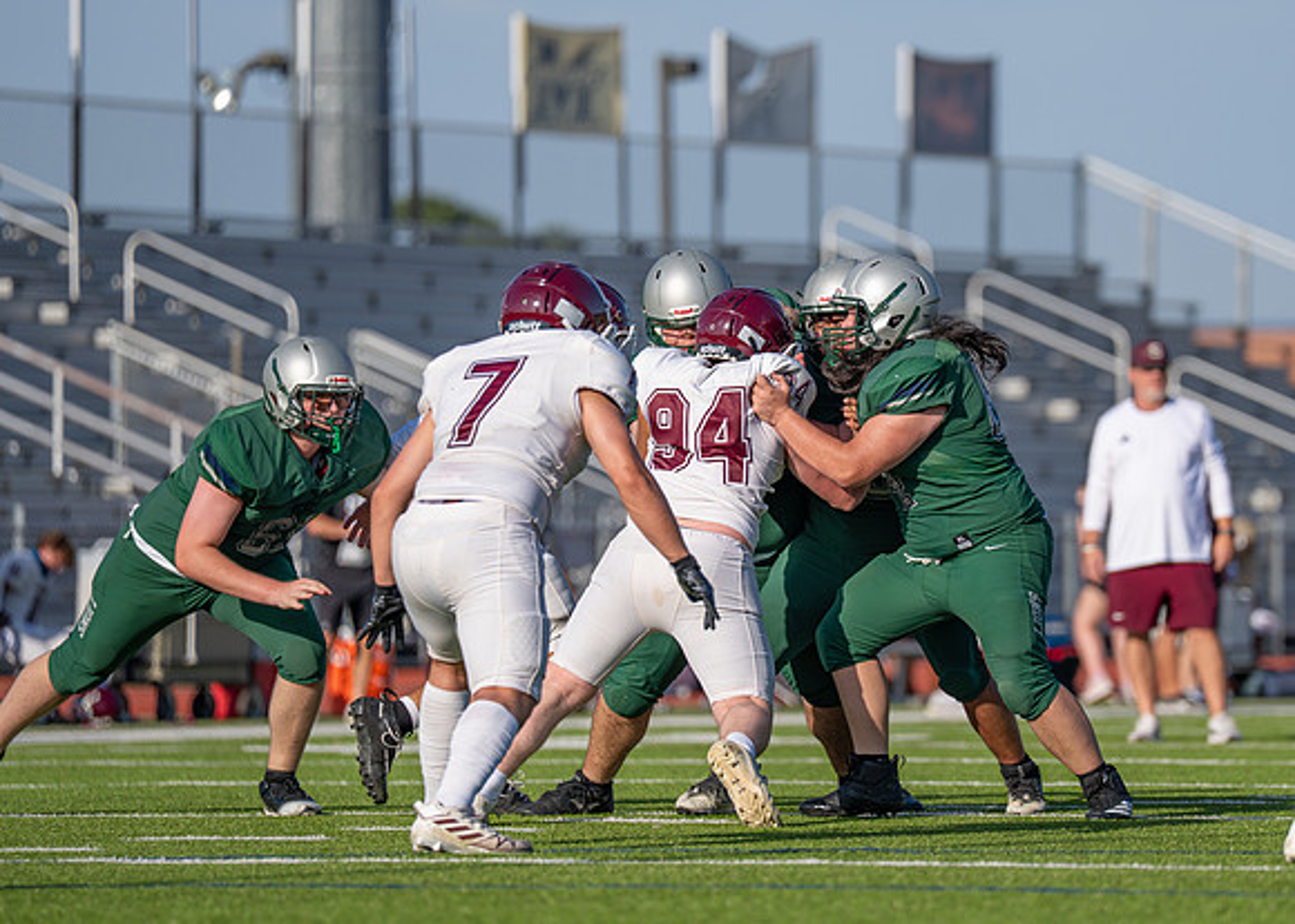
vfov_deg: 5.0
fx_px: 10590
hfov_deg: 7.0
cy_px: 434
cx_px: 949
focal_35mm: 288
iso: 160
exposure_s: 1/3200
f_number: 2.8
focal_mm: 200
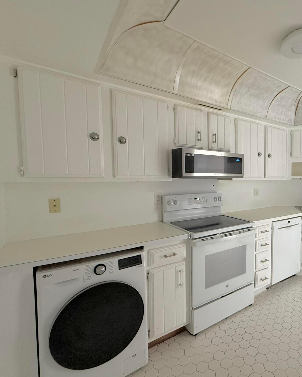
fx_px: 212
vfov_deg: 83.3
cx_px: 226
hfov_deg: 66.5
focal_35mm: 19
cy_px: 190
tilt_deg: -2.8
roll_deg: +0.5
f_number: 2.2
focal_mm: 2.22
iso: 320
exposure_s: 1/60
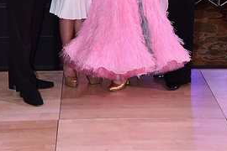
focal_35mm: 118
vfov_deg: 11.3
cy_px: -55
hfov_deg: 17.3
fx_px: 744
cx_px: 105
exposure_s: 1/250
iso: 2000
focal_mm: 55
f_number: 5
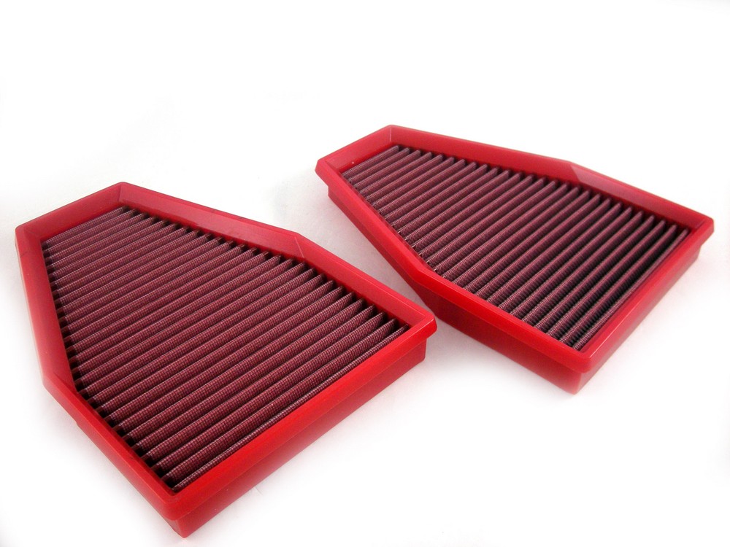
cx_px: 365
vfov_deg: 40.7
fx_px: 738
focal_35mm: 35
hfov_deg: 52.6
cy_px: 274
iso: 163
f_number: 2.8
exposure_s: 1/59.8
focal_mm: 5.7
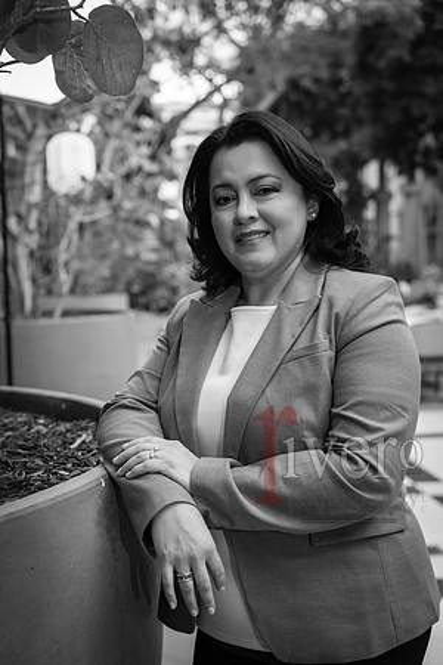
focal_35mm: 42
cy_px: 332
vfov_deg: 46.4
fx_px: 775
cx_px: 222
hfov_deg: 31.9
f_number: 2.8
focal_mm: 42
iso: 160
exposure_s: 1/60
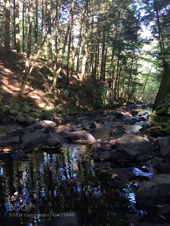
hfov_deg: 48.2
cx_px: 85
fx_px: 190
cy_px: 113
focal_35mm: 29
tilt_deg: -6.9
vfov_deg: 61.7
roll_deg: +0.3
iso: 64
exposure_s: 1/30
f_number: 2.2
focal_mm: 4.15
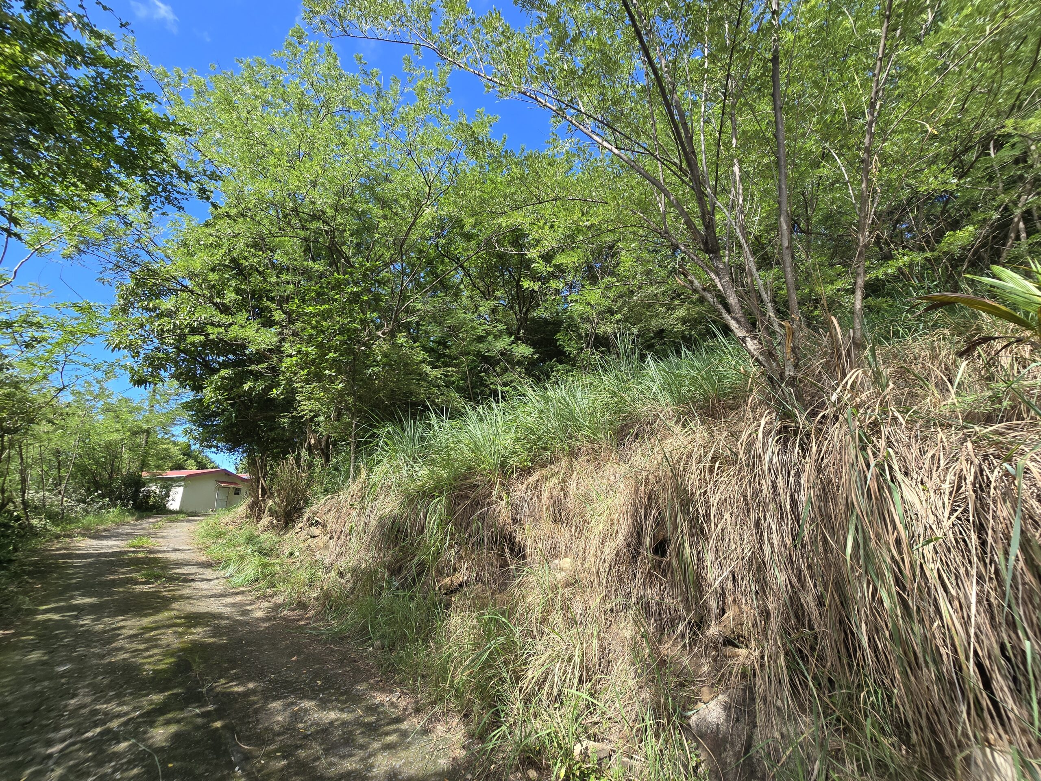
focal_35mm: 13
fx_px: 391
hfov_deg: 106.2
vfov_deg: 89.9
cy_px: 390
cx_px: 520
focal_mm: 2.2
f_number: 2.2
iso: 50
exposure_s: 1/692
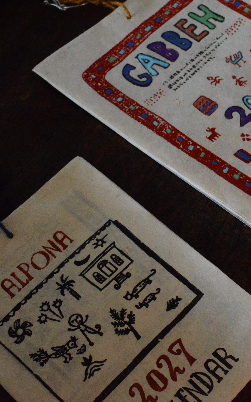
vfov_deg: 30.3
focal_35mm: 68
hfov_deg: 19.0
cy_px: 204
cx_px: 212
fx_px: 742
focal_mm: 29
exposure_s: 1/160
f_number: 6.3
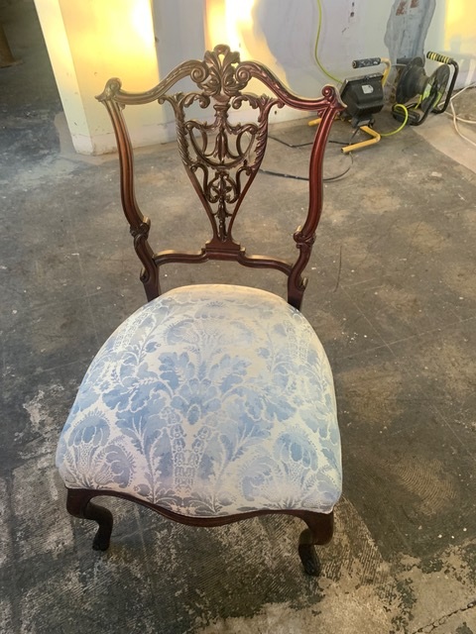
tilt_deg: -46.7
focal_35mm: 26
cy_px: 317
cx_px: 238
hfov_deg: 53.1
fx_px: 477
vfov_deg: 67.3
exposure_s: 1/60
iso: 200
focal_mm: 4.25
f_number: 1.8
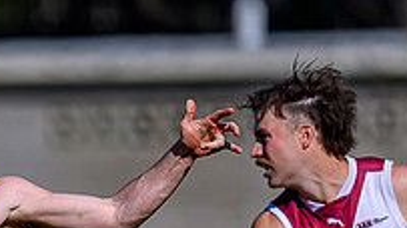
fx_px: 31673
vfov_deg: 0.4
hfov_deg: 0.7
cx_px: -152
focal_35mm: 2936
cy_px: 324
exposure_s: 1/3200
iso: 160
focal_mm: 500
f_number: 4
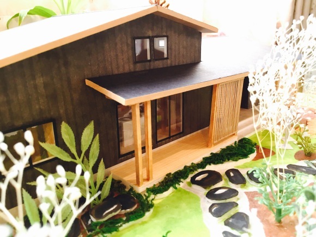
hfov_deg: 61.7
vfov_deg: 48.2
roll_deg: +0.2
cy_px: 118
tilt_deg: -19.1
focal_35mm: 29
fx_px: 265
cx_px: 158
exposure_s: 1/30
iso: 80
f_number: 2.2
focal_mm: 4.15
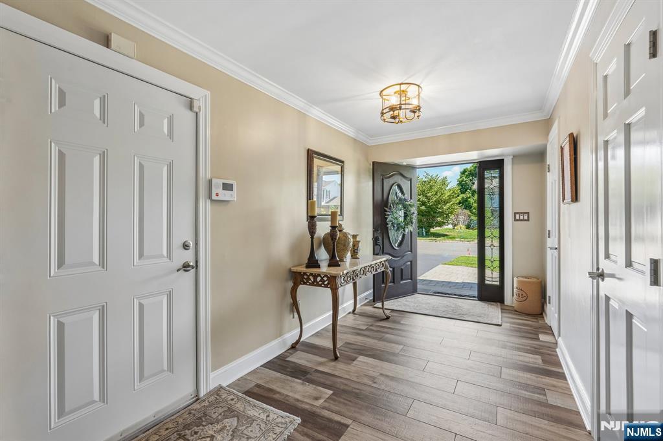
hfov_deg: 95.0
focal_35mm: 16
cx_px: 332
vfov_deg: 72.0
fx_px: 304
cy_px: 220
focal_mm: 16.5
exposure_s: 1/30
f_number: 9
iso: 200
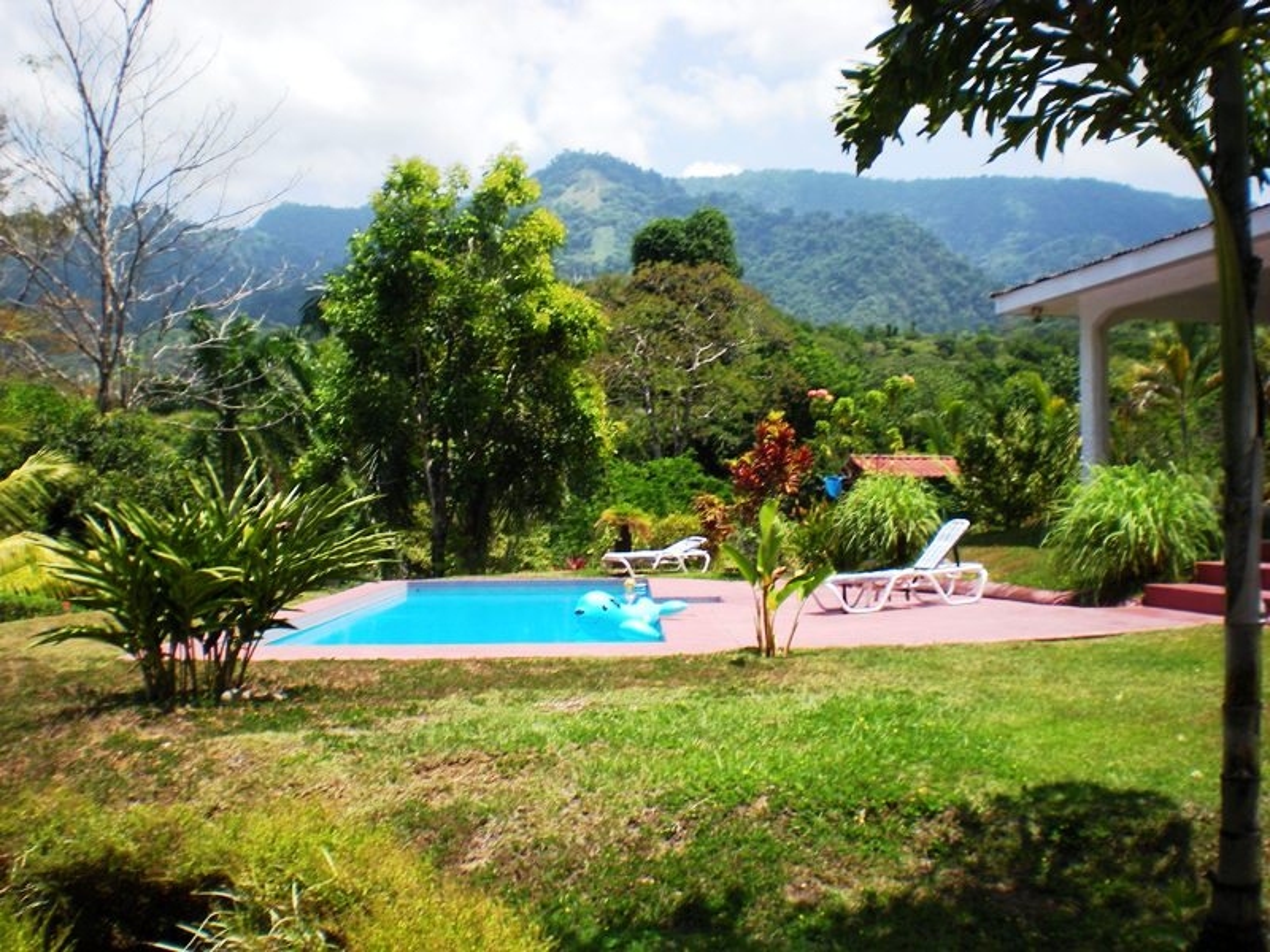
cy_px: 476
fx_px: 1394
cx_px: 635
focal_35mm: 38
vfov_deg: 37.7
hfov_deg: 49.0
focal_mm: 6.3
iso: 64
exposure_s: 1/337
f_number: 4.6
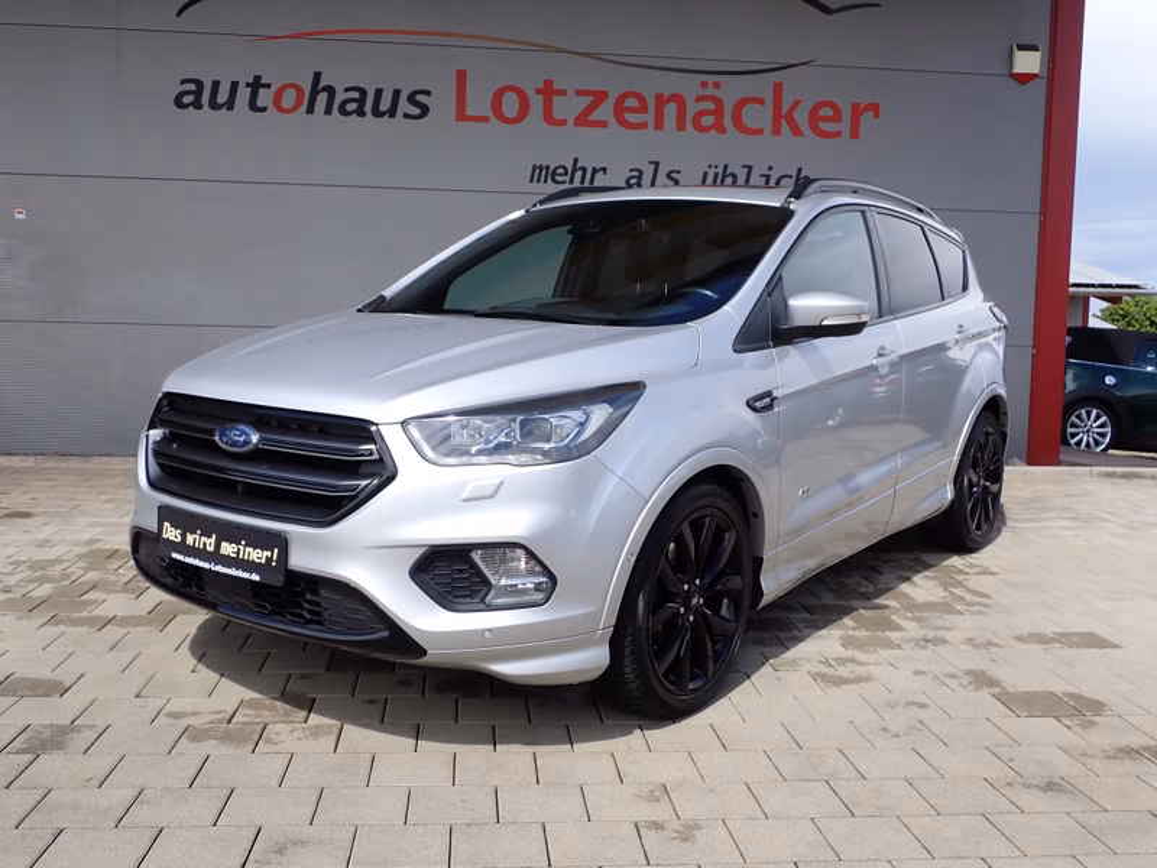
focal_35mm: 32
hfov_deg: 56.8
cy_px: 434
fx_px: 1070
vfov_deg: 44.2
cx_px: 578
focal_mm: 5.79
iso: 100
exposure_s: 1/125
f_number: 9
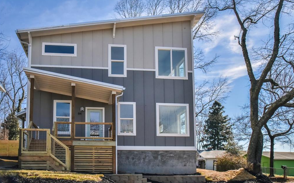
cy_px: 96
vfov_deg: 40.6
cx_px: 146
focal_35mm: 31
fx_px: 248
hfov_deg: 61.2
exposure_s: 1/640
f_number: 22
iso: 4000
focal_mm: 30
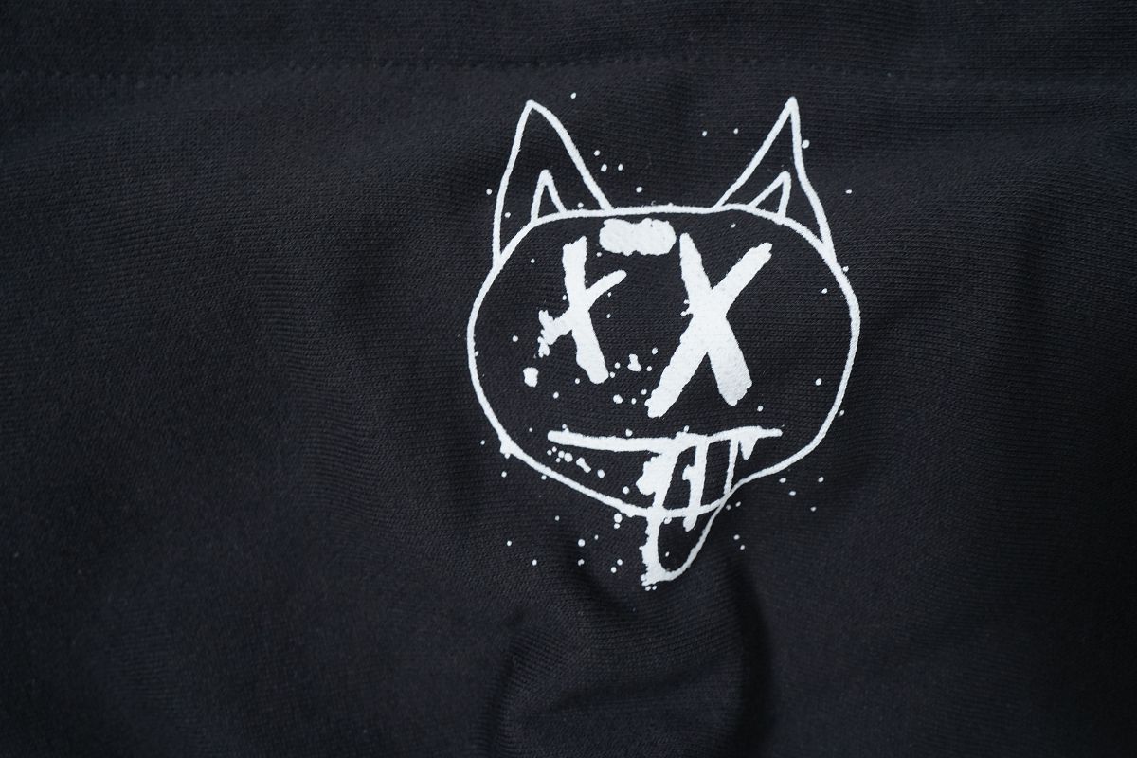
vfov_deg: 37.9
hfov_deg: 54.4
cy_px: 379
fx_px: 1105
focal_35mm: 35
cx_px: 568
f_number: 10
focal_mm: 35
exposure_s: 1/100
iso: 1600
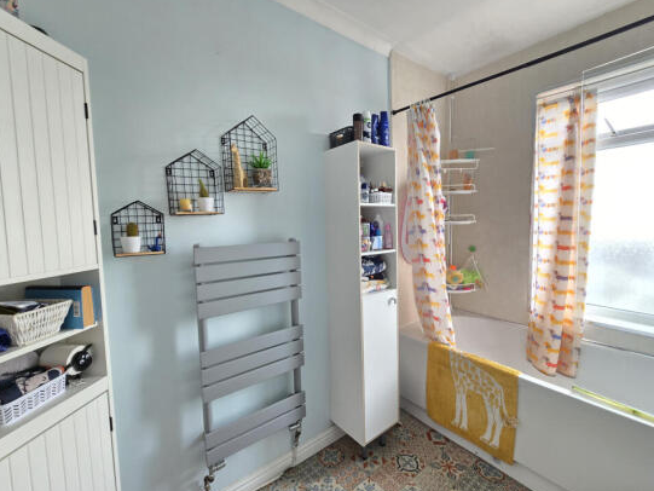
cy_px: 247
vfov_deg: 85.7
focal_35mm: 14
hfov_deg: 102.0
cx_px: 329
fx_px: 265
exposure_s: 1/60
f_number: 2.2
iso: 200
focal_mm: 2.2
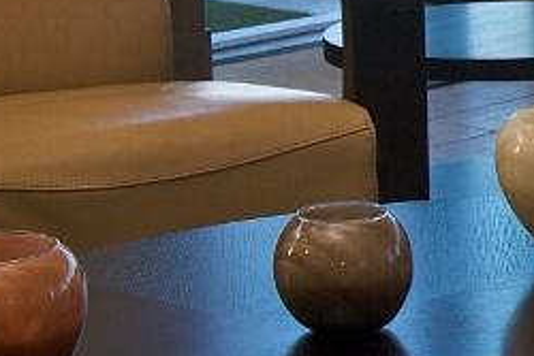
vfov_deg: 6.4
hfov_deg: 9.2
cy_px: -5
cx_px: 893
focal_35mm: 215
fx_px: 3191
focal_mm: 28
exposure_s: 1/160
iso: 100
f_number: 4.5
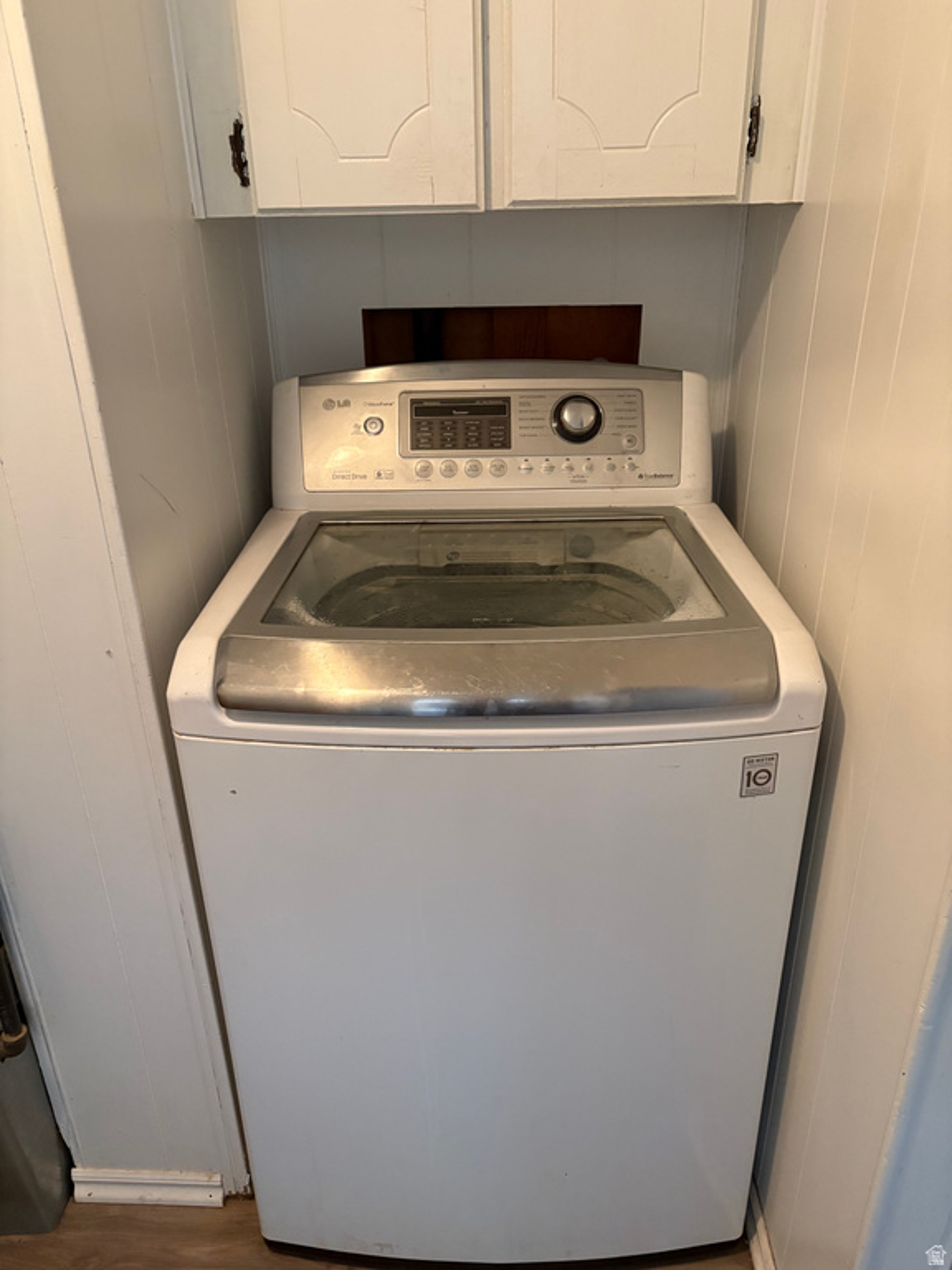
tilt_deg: -23.1
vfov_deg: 67.3
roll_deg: +1.8
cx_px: 476
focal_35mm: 26
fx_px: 953
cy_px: 635
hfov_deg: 53.1
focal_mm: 5.96
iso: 500
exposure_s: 1/40
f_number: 1.6
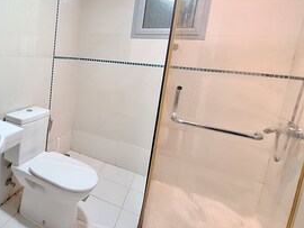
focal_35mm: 22
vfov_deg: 60.0
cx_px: 48
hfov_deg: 66.8
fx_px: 193
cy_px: 80
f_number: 2.2
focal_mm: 1.74
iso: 250
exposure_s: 1/25
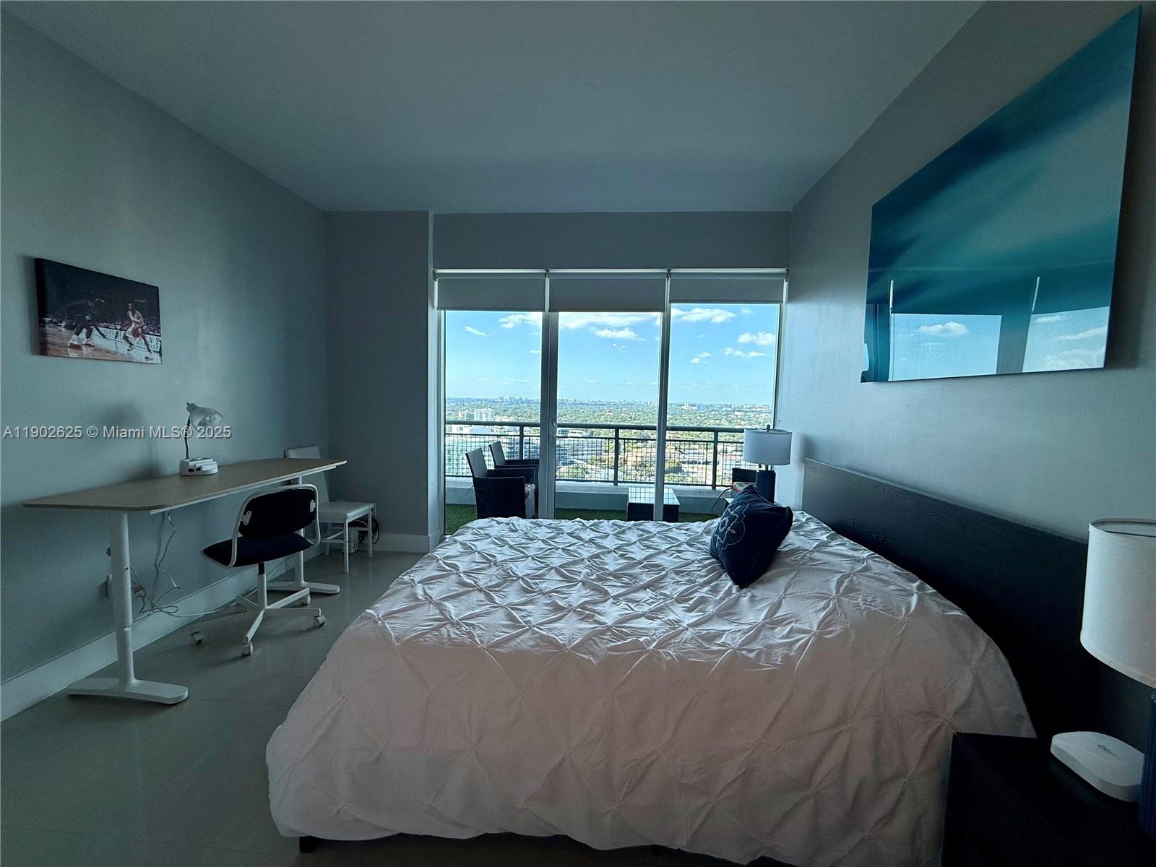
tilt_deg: -2.5
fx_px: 468
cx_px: 578
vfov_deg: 85.7
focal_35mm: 14
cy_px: 434
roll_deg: -0.6
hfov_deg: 102.1
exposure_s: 1/445
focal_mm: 2.22
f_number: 2.2
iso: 64
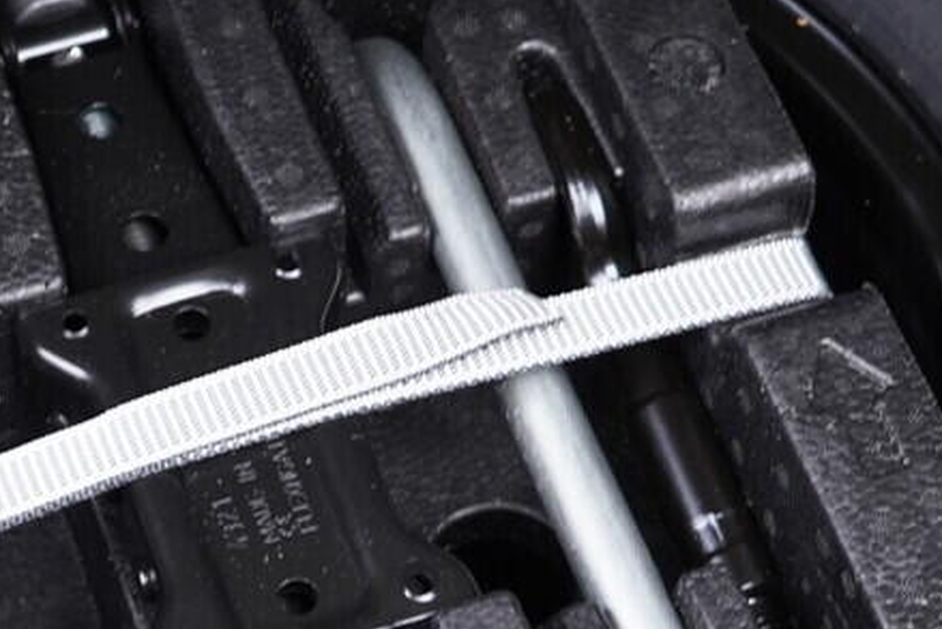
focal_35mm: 118
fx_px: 3089
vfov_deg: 11.6
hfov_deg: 17.2
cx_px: 200
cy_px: 560
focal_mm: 24
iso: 500
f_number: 2.8
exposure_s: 1/40
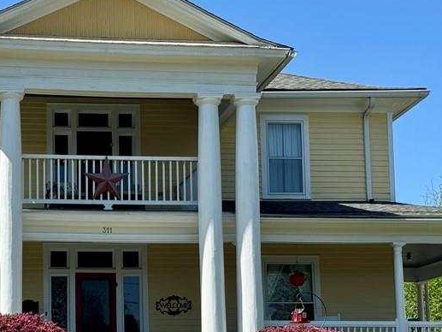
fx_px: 1213
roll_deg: +1.2
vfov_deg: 15.5
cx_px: 119
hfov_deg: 20.5
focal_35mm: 95
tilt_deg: +7.8
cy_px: 241
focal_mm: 6.76
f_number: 1.78
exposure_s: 1/2611
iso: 64
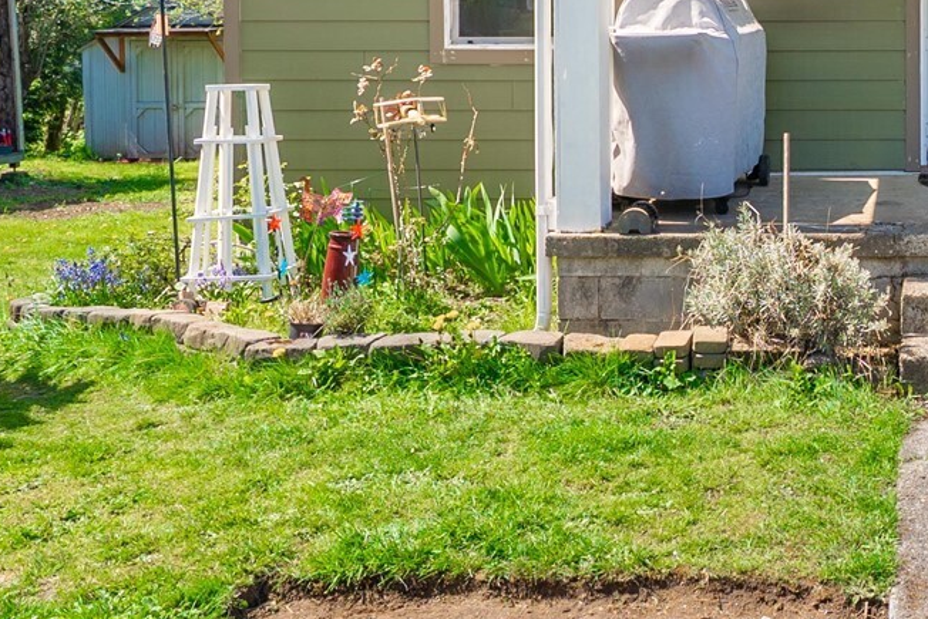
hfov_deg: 41.9
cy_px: -77
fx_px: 1005
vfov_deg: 30.3
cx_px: 959
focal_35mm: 39
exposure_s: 1/125
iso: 80
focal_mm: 15
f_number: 7.1
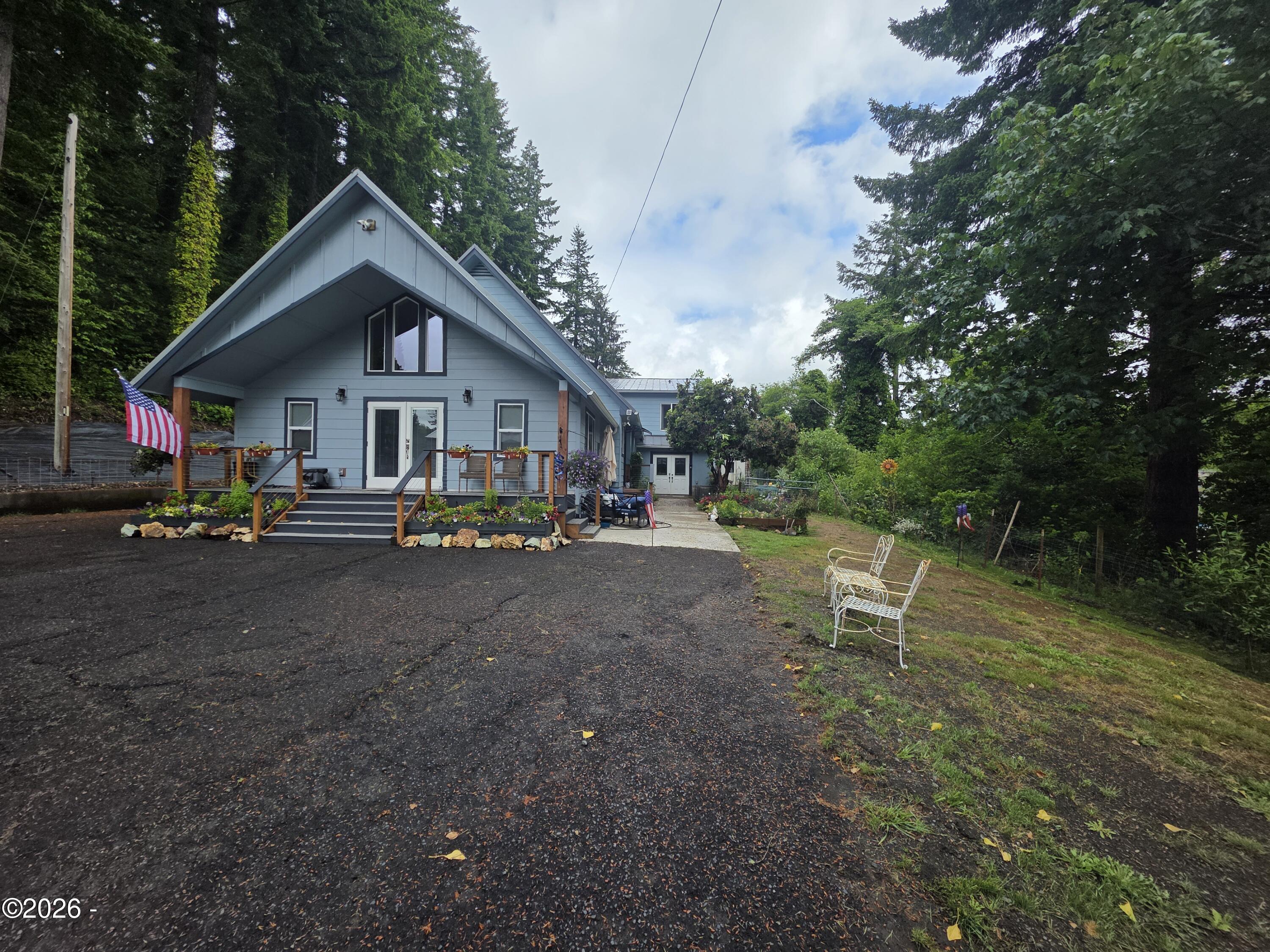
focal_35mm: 13
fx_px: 477
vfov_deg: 89.9
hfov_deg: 106.2
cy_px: 476
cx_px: 635
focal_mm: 2.2
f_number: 1.9
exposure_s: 1/1497
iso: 40
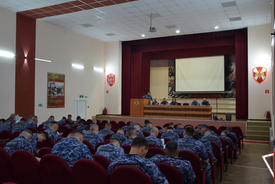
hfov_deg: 56.4
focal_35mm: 34
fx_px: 256
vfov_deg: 39.4
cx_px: 145
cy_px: 90
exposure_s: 1/15
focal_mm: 21
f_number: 3.8
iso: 400
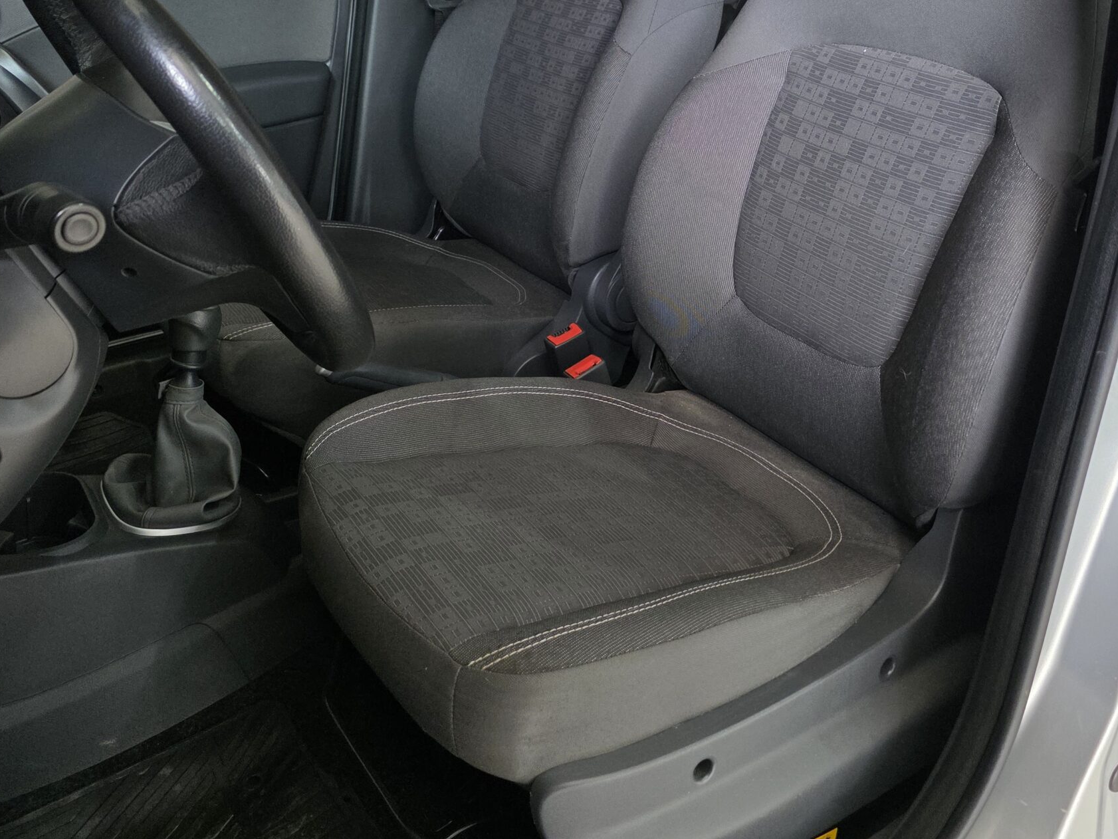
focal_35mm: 35
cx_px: 653
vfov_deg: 39.8
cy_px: 233
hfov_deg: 52.4
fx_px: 1131
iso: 320
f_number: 1.7
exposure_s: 1/100
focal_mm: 6.3
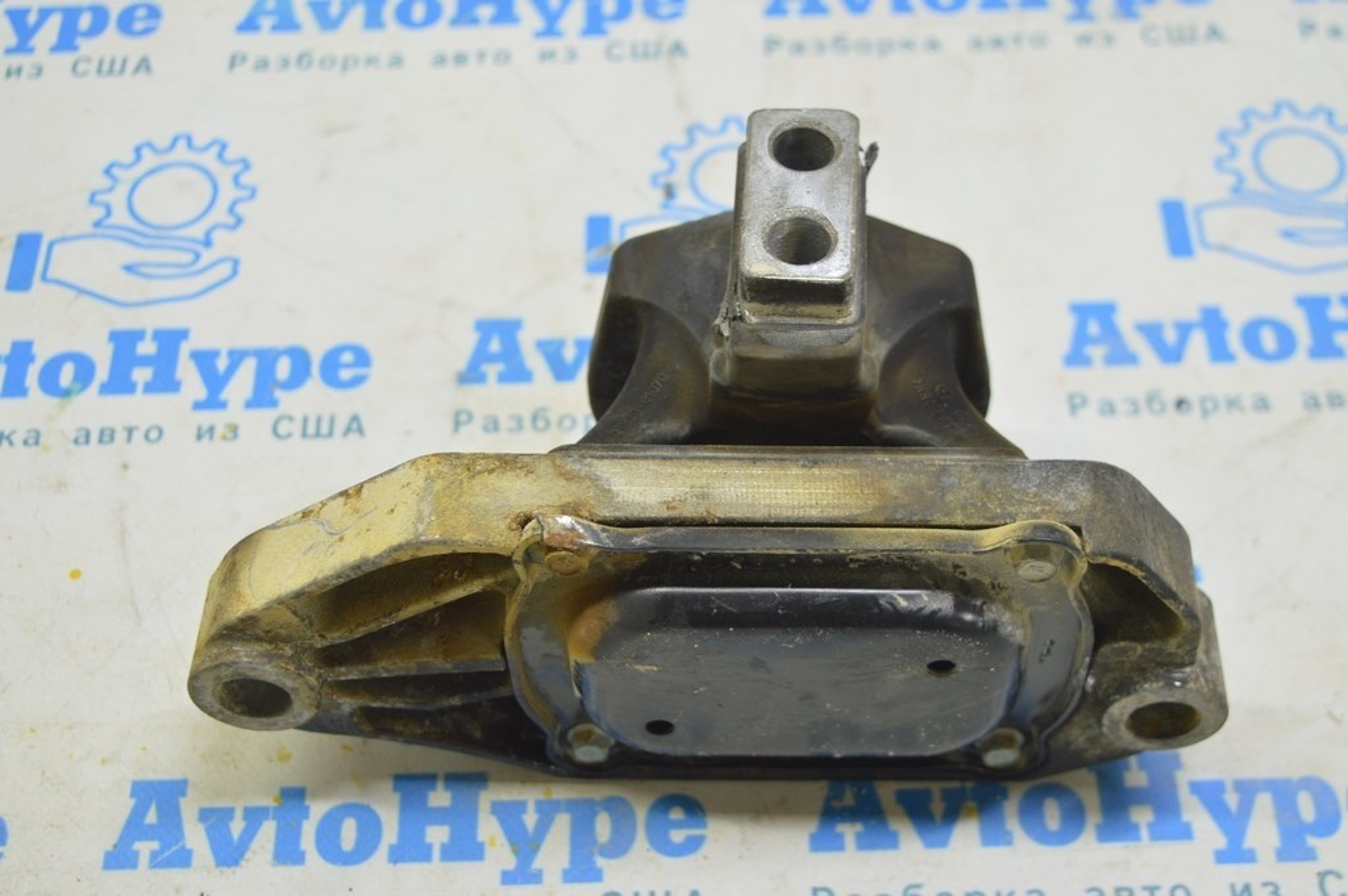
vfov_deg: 25.7
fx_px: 1964
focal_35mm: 52
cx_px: 674
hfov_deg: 37.9
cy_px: 448
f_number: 5.6
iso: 400
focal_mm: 35
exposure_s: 1/20
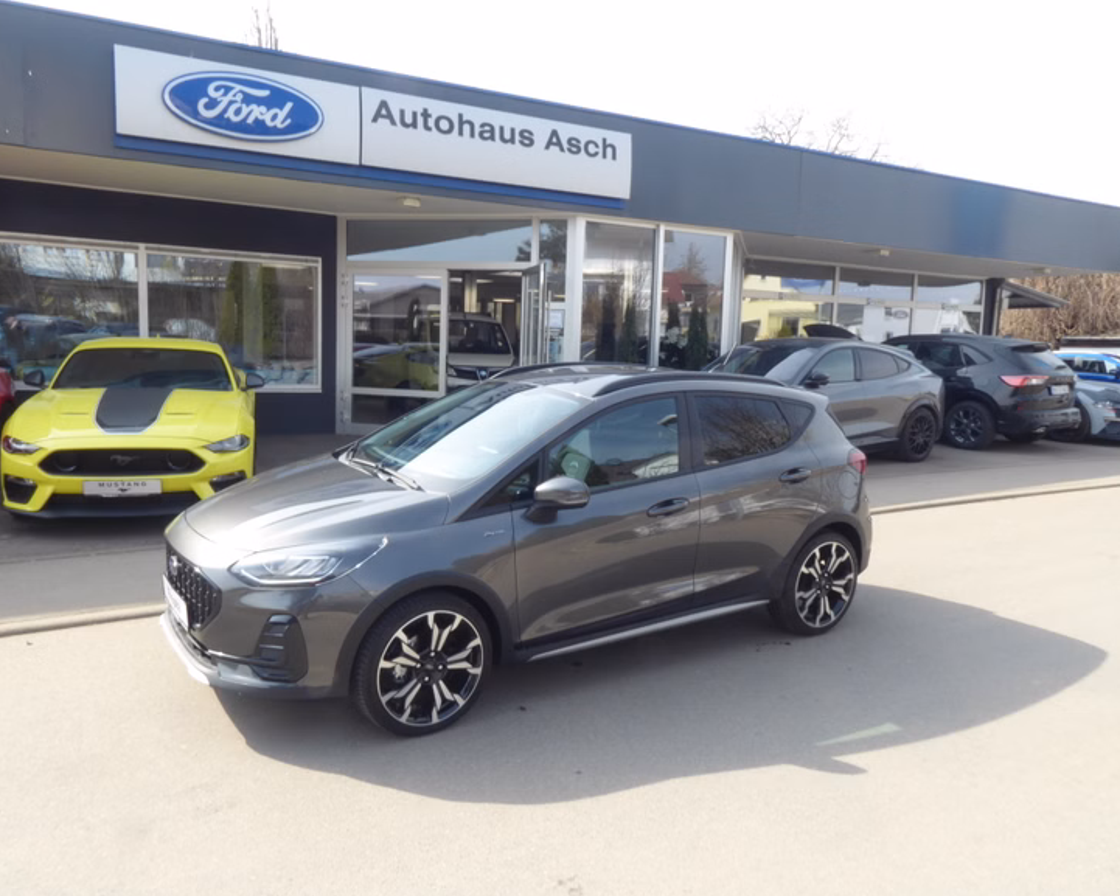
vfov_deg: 54.9
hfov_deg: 65.9
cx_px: 520
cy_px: 460
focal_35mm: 26
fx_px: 862
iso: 80
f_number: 8
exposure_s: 1/40
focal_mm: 4.3
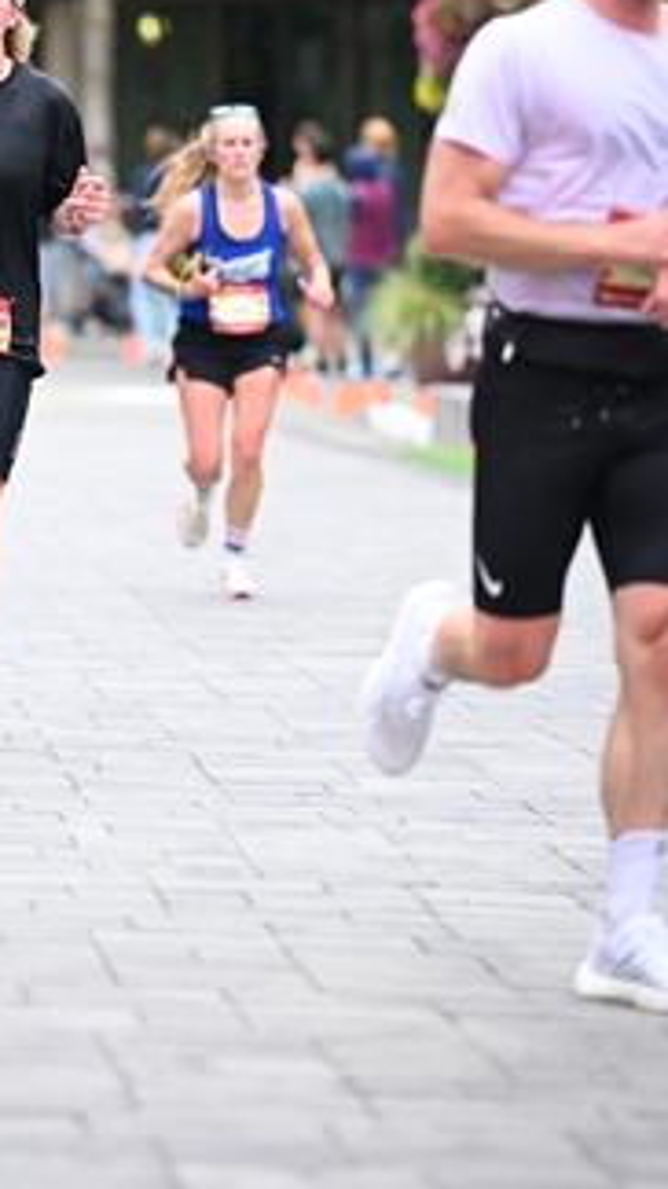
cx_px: -2
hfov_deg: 4.4
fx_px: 8700
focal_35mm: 276
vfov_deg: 7.8
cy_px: 382
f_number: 2.8
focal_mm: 155
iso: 1250
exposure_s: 1/1600
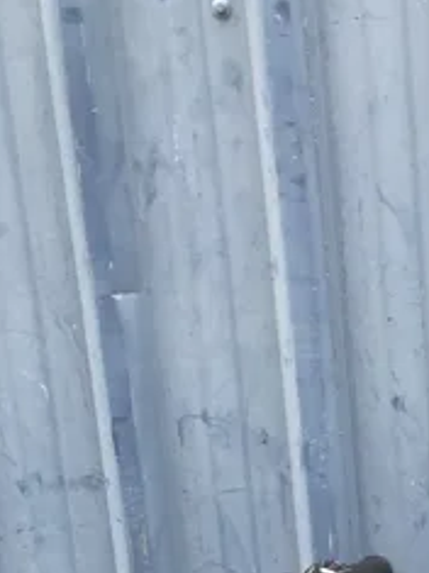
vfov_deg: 13.7
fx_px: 2018
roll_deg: +0.6
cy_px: 1158
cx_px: 700
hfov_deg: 11.5
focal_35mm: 122
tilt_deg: -24.7
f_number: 1.8
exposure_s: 1/121
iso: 32
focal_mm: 3.99
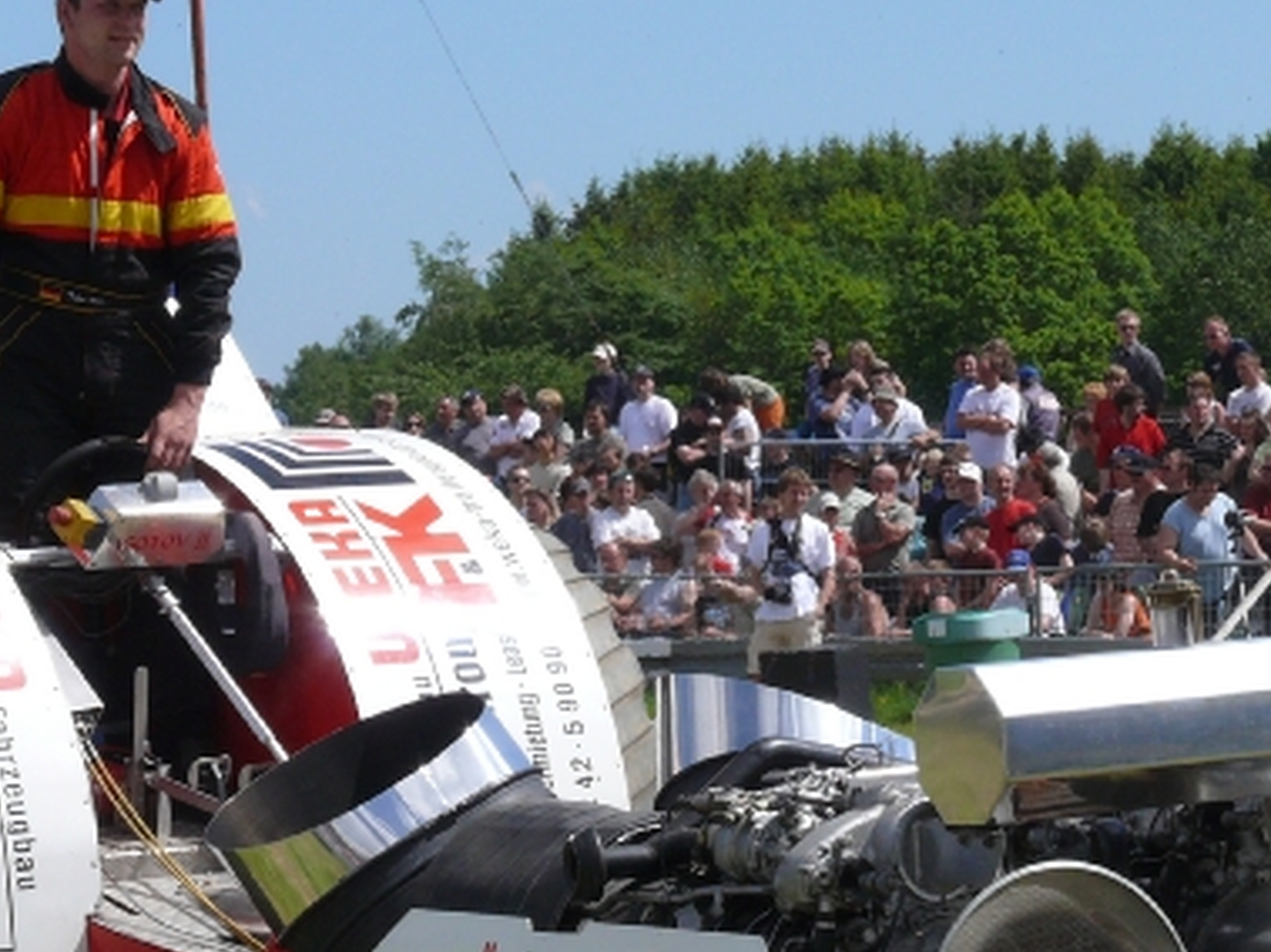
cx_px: 412
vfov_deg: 5.2
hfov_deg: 7.0
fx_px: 10388
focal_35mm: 283
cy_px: 630
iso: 100
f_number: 7.1
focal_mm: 28.2
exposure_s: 1/400
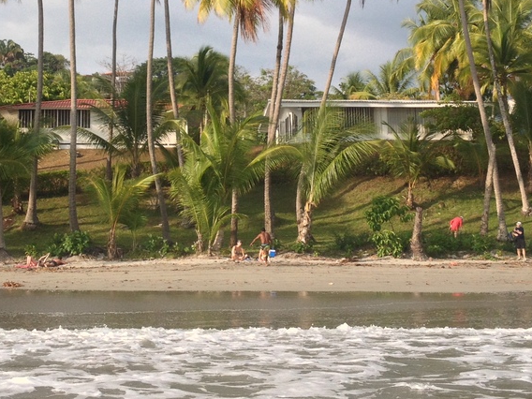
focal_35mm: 74
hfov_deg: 26.2
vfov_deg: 19.7
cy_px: 94
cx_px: 198
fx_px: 1137
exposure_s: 1/951
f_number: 2.4
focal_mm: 4.28
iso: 50
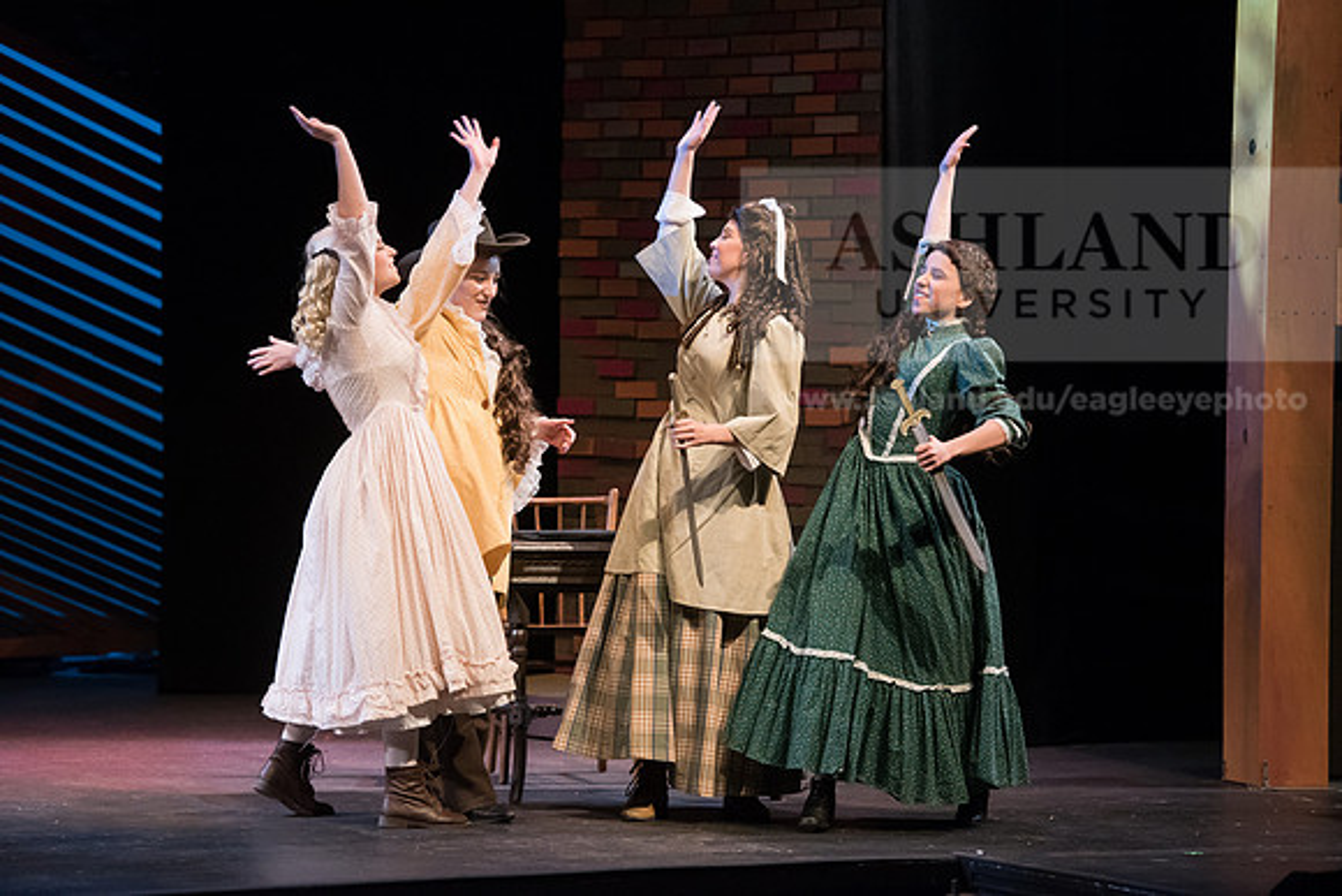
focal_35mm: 140
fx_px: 5220
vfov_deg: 9.8
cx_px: 671
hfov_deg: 14.7
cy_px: 448
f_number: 3.2
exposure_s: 1/320
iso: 4000
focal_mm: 140
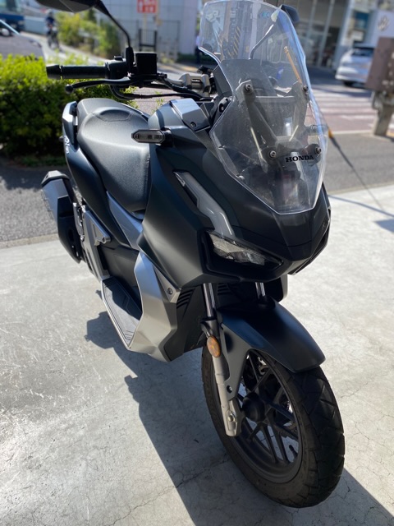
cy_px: 263
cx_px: 197
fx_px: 395
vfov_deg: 67.3
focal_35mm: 26
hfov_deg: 53.1
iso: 32
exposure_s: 1/1727
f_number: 1.8
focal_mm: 4.25
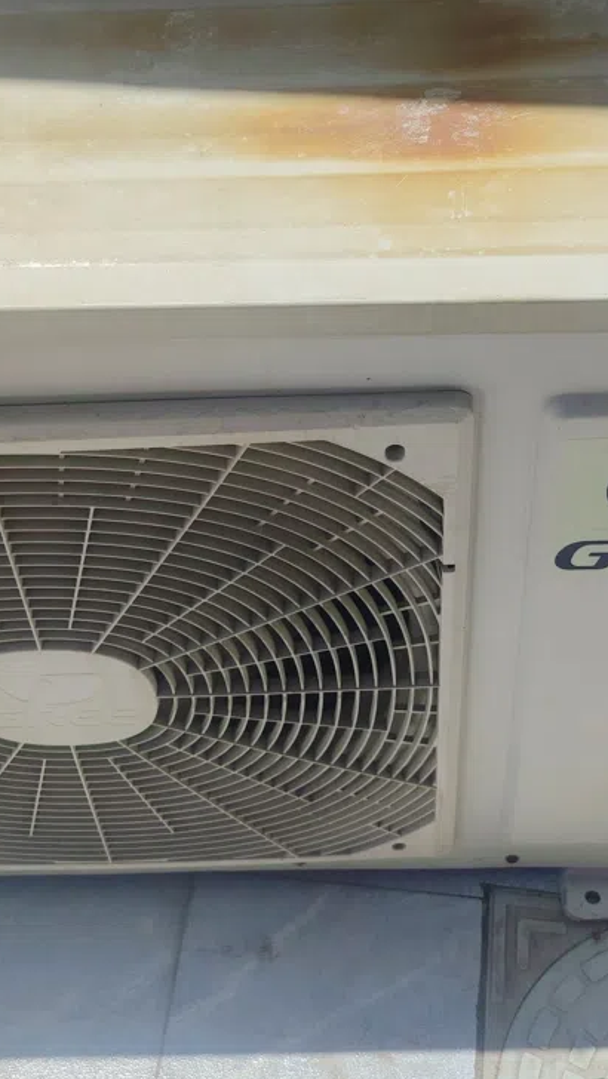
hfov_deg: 24.4
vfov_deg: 41.1
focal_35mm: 49
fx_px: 1403
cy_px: 297
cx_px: 319
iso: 100
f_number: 1.75
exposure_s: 1/2087
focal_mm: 5.25
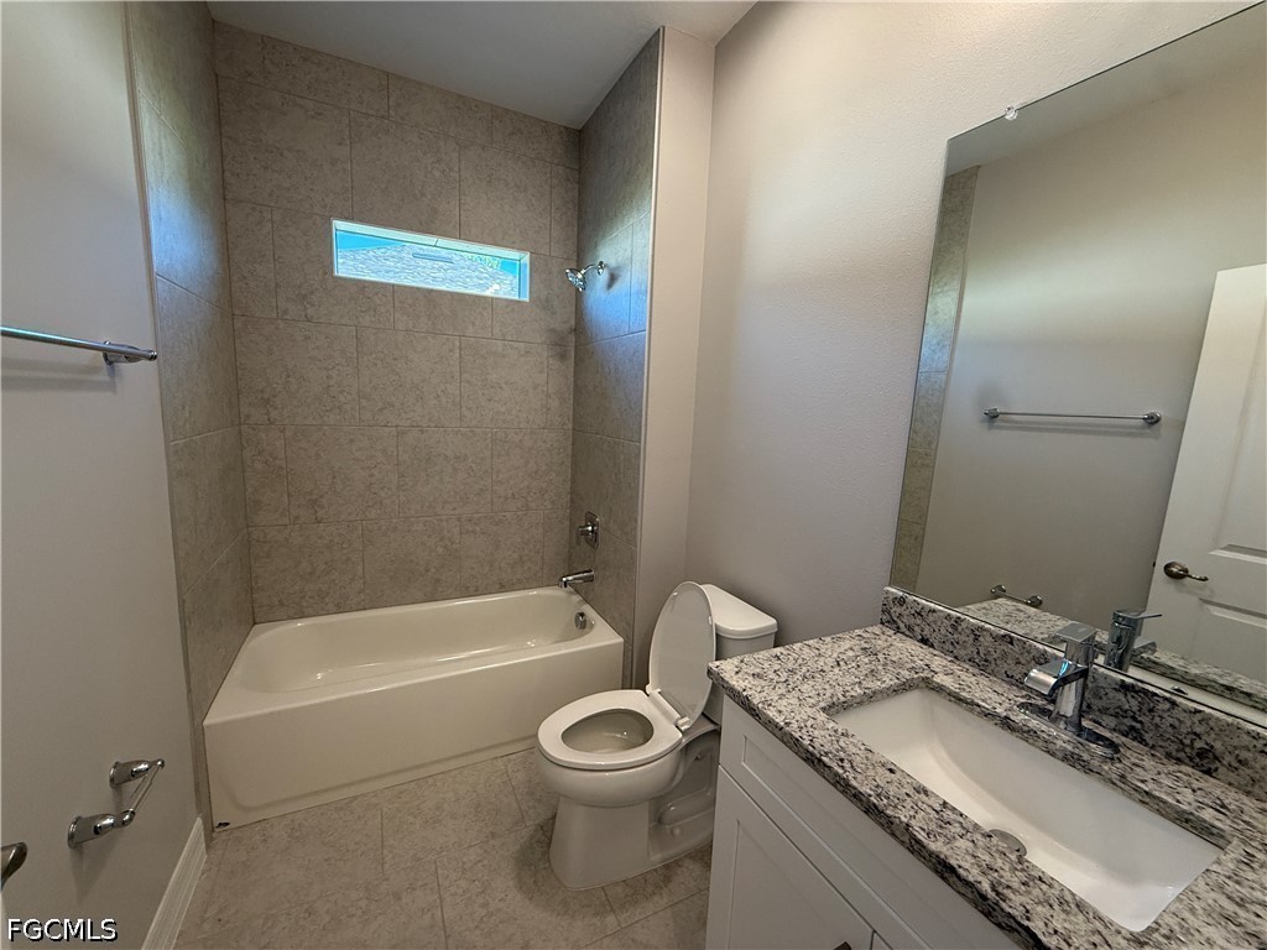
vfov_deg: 85.7
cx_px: 634
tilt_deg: -8.0
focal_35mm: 14
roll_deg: -2.4
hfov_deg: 102.1
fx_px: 512
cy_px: 475
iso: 250
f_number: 2.2
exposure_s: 1/120
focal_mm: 2.22
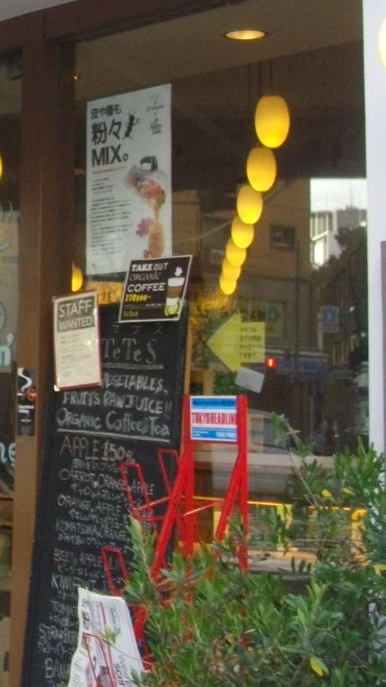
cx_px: -293
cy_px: 109
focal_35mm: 94
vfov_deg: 22.3
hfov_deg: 11.9
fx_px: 1710
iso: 200
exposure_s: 1/80
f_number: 2.8
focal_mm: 6.2
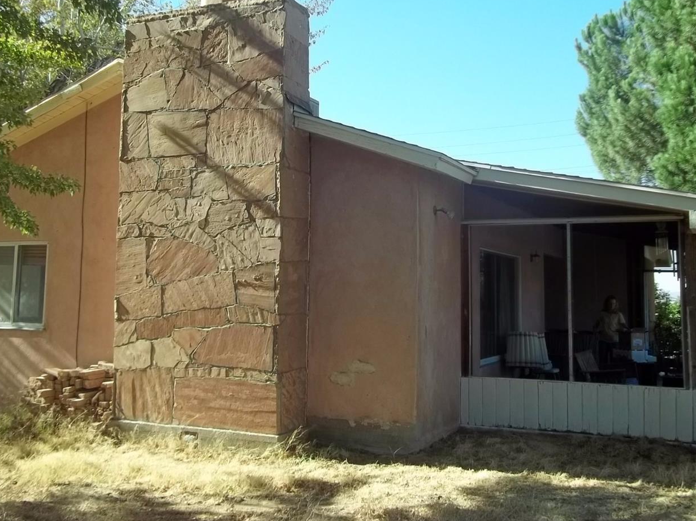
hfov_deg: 47.9
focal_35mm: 39
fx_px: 784
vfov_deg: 36.7
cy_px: 210
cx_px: 355
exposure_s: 1/400
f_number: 2.9
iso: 64
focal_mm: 5.7
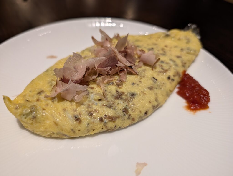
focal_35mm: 24
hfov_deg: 71.5
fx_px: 162
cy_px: 88
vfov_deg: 56.9
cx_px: 116
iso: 23
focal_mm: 6.9
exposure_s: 1/197
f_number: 1.68
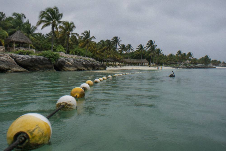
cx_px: 113
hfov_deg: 73.8
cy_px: 76
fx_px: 151
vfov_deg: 53.1
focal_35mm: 24
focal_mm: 24
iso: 500
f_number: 4.5
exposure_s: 1/1250
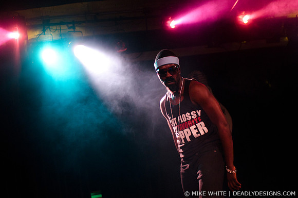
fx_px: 372
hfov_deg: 43.7
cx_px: 149
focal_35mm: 45
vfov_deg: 29.7
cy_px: 99
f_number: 1.4
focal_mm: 30
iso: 1250
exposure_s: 1/80
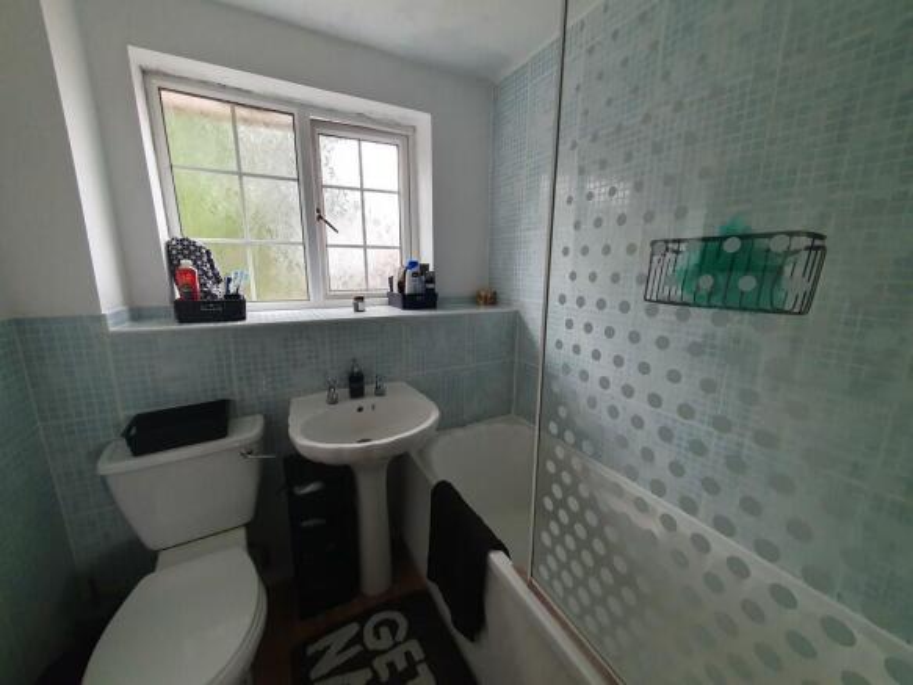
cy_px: 342
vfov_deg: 89.9
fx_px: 343
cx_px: 456
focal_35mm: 13
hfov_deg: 106.2
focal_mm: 1.8
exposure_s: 1/50
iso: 320
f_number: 2.2
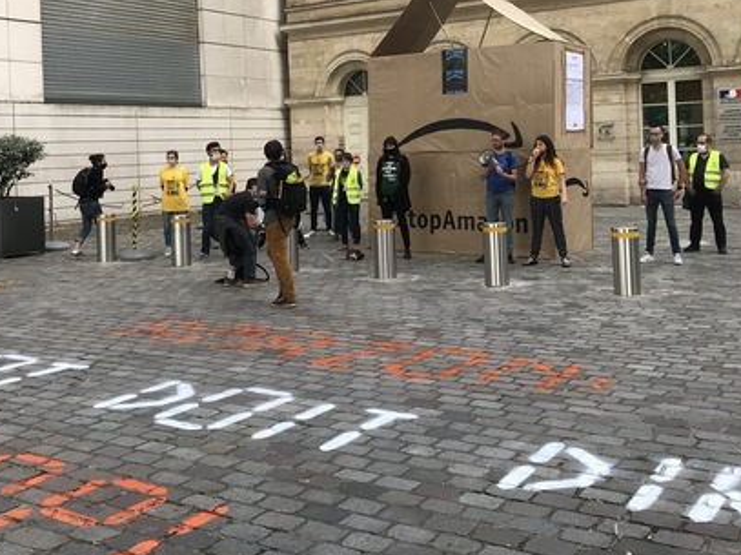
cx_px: 353
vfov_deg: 32.4
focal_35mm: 44
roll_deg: +3.0
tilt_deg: -0.3
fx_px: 942
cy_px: 162
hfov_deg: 42.9
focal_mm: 3.99
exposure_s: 1/484
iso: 20
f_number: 1.8
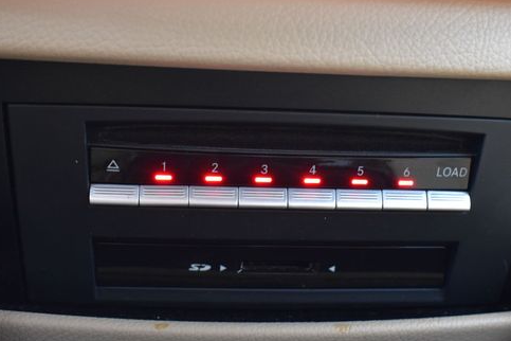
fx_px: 762
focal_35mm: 54
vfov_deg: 25.2
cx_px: 281
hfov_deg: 37.1
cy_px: 189
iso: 1600
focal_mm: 27
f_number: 6.3
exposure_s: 1/15
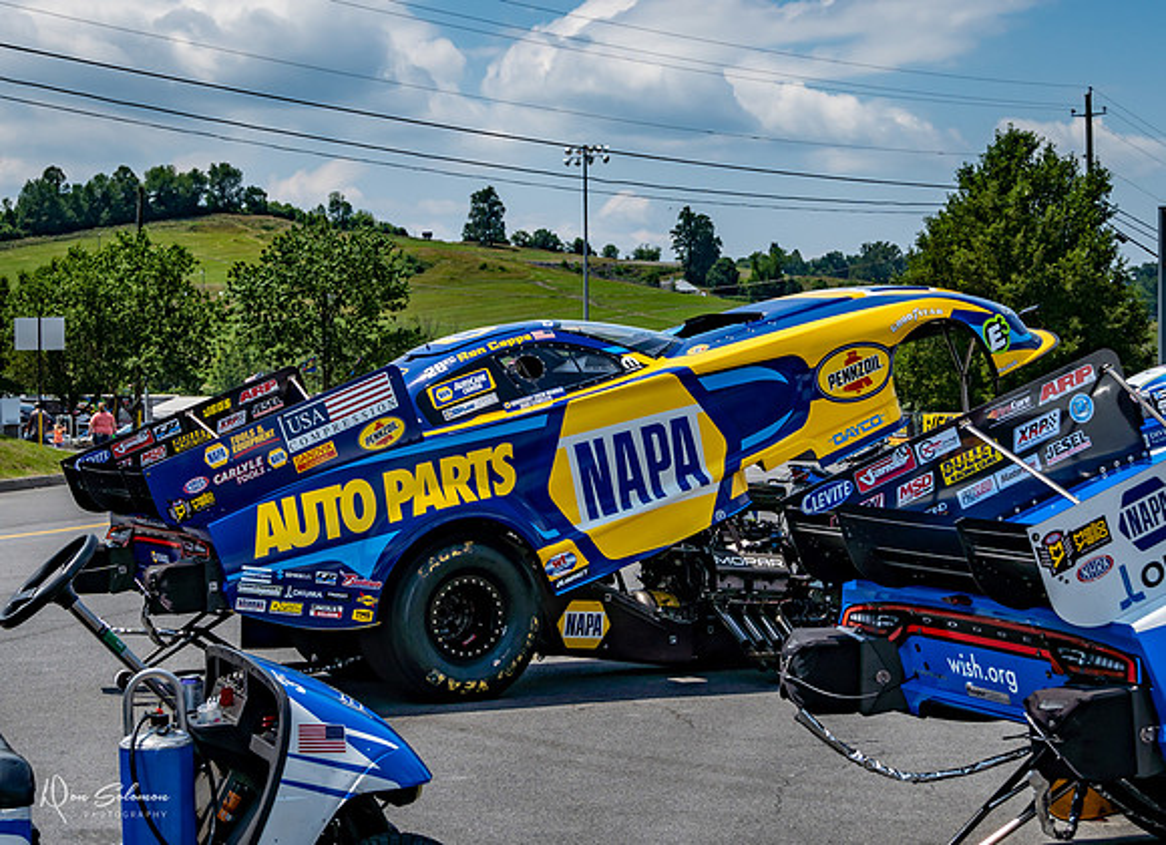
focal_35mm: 71
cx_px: 574
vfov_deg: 20.2
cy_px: 358
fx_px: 2372
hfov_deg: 27.6
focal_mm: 33
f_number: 5.6
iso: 100
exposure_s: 1/1600
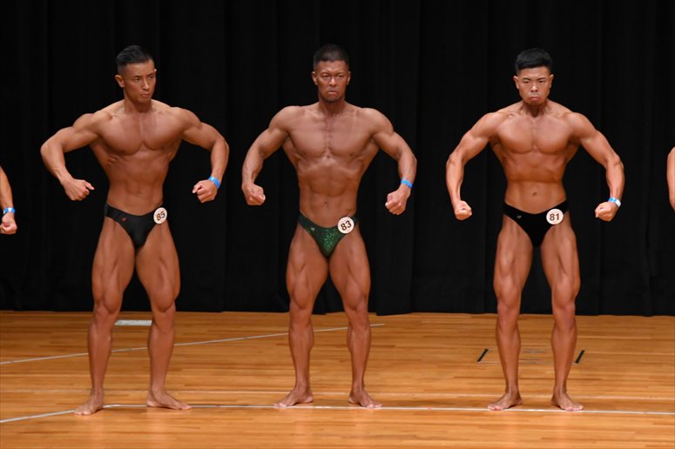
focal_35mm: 270
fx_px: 5060
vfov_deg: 5.1
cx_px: 338
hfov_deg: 7.6
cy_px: 224
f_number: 5.6
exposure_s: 1/400
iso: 3200
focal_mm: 180
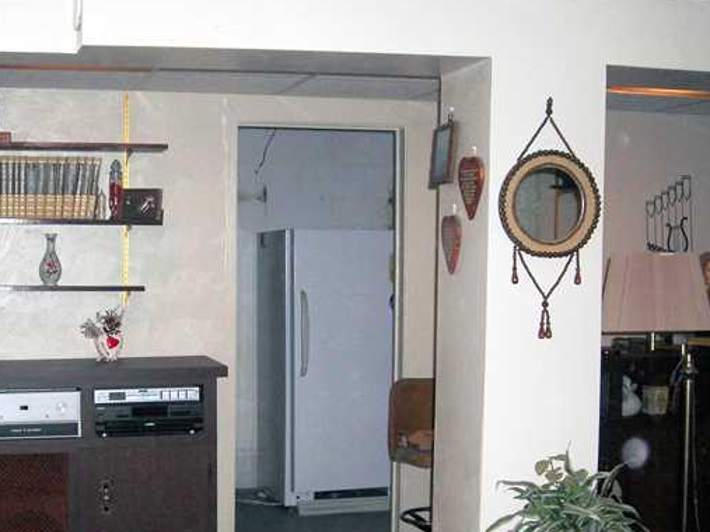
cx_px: 263
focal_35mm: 60
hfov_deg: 32.0
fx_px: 1230
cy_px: 322
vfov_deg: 24.4
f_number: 3.2
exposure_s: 1/60.1
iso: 83
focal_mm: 6.3
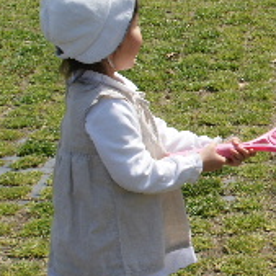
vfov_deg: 17.7
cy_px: 191
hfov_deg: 16.6
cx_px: 380
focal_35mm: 98
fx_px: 884
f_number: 11
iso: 100
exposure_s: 1/125
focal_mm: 26
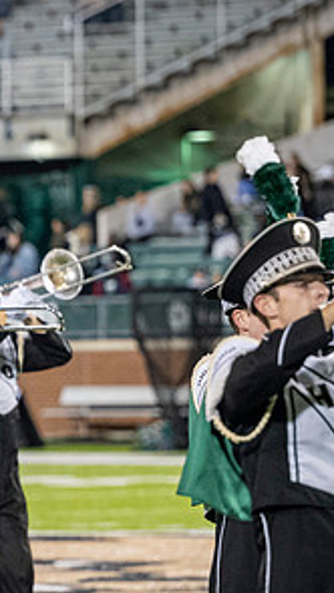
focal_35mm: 370
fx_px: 5824
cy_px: 376
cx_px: -221
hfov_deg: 3.3
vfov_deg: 5.8
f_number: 2.8
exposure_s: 1/500
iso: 1000
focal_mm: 120
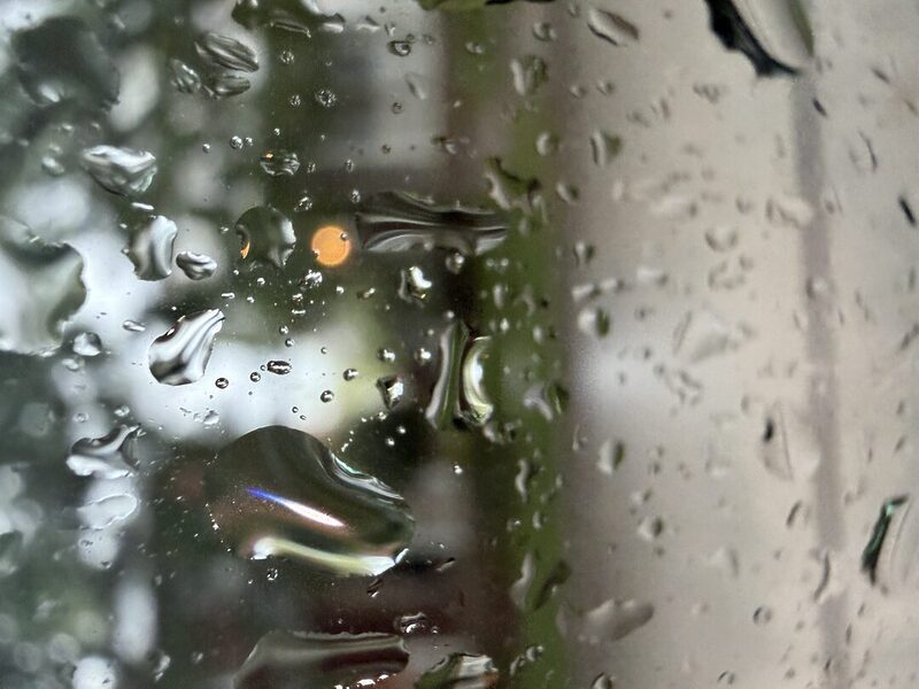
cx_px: 460
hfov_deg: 67.3
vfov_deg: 53.1
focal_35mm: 26
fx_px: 690
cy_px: 344
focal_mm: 2.22
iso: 400
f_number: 2.2
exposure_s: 1/60
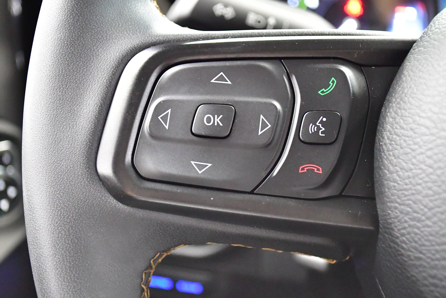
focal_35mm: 54
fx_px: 669
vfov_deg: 25.1
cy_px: 149
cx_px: 223
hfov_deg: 36.9
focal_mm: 36
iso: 14400
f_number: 5
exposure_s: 1/40
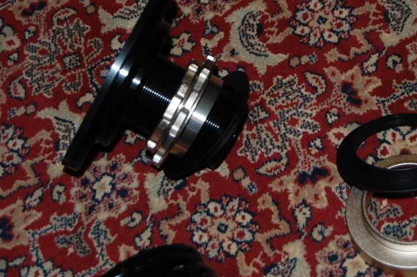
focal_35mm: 97
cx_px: 280
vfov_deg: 14.1
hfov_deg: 21.0
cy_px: 116
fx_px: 1123
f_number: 5.3
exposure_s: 1/60
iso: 400
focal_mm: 46
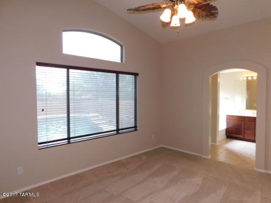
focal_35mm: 23
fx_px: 180
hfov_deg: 73.9
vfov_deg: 58.9
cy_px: 102
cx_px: 136
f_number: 3
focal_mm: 4
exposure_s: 1/30
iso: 125
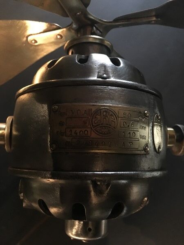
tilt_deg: -75.9
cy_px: 122
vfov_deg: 61.7
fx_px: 206
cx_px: 92
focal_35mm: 29
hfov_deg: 48.2
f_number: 2.2
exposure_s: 1/17
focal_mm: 4.15
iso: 640
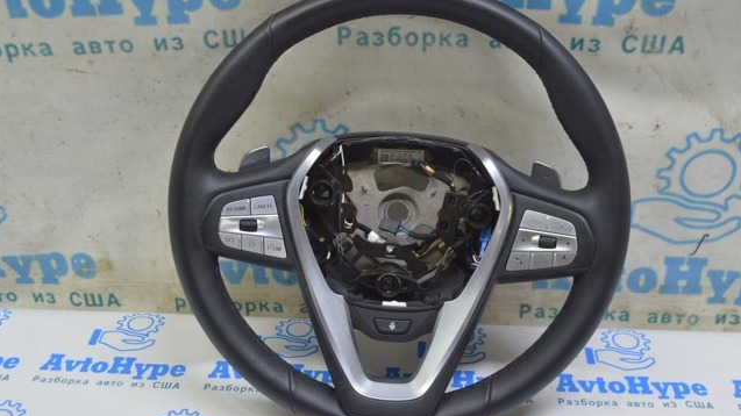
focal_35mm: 41
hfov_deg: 49.4
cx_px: 370
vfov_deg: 29.0
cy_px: 191
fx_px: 805
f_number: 5.6
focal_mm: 26
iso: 400
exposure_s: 1/20
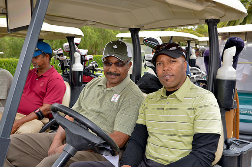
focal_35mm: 40
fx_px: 283
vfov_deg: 32.9
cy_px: 84
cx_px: 126
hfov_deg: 48.0
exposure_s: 1/200
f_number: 6.3
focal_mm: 27
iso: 200
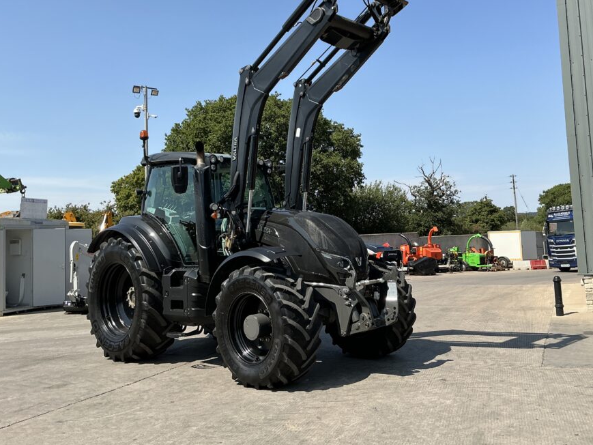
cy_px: 185
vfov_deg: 42.8
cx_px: 324
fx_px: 565
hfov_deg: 55.3
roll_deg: +2.5
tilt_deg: +9.2
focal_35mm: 33
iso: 25
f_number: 1.8
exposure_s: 1/1848
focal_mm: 3
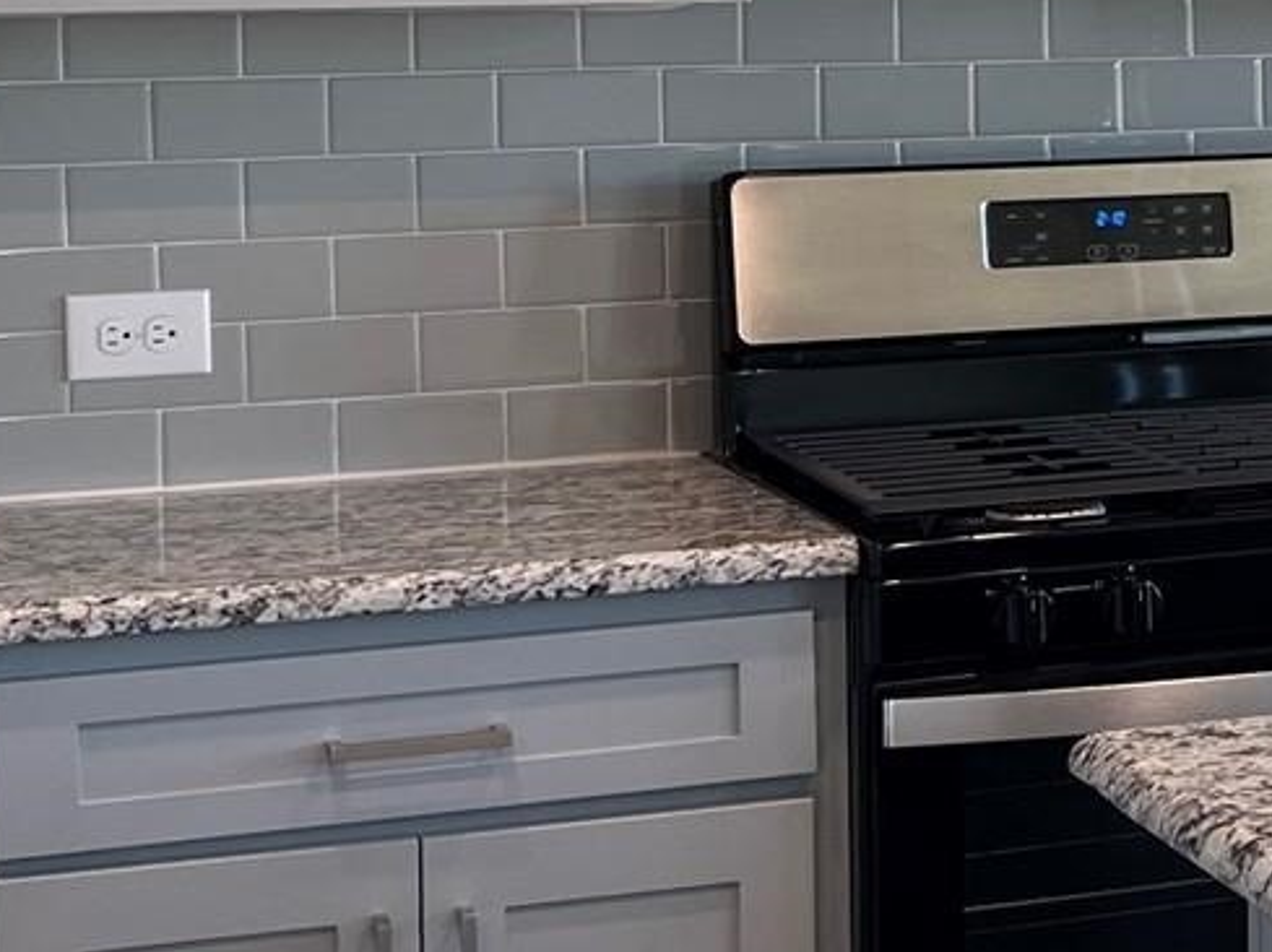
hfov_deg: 16.6
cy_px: 101
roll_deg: +0.1
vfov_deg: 13.5
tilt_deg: -2.2
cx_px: 1839
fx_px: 4002
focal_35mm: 109
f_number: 1.5
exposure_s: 1/120
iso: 50
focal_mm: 5.7
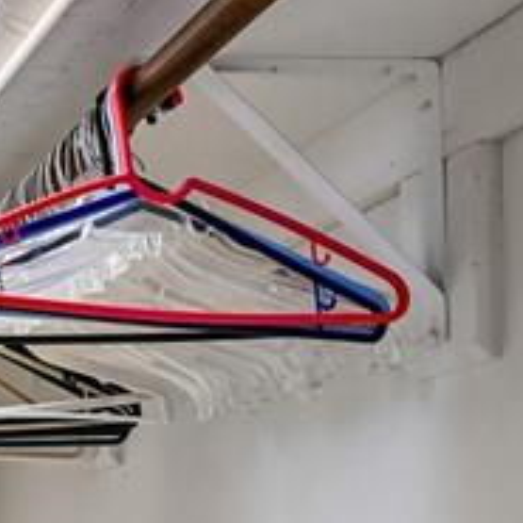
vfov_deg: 24.1
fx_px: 1128
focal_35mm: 66
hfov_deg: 19.4
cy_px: 597
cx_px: -424
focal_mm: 14
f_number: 11
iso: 400
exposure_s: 1/4
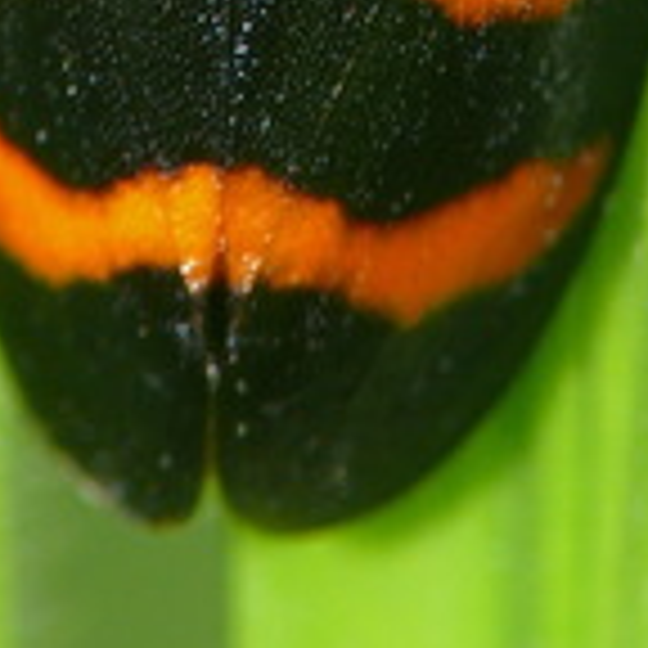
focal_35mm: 1652
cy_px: -526
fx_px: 34988
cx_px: 418
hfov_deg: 1.1
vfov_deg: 1.1
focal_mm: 88.8
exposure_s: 1/60
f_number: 8
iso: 100
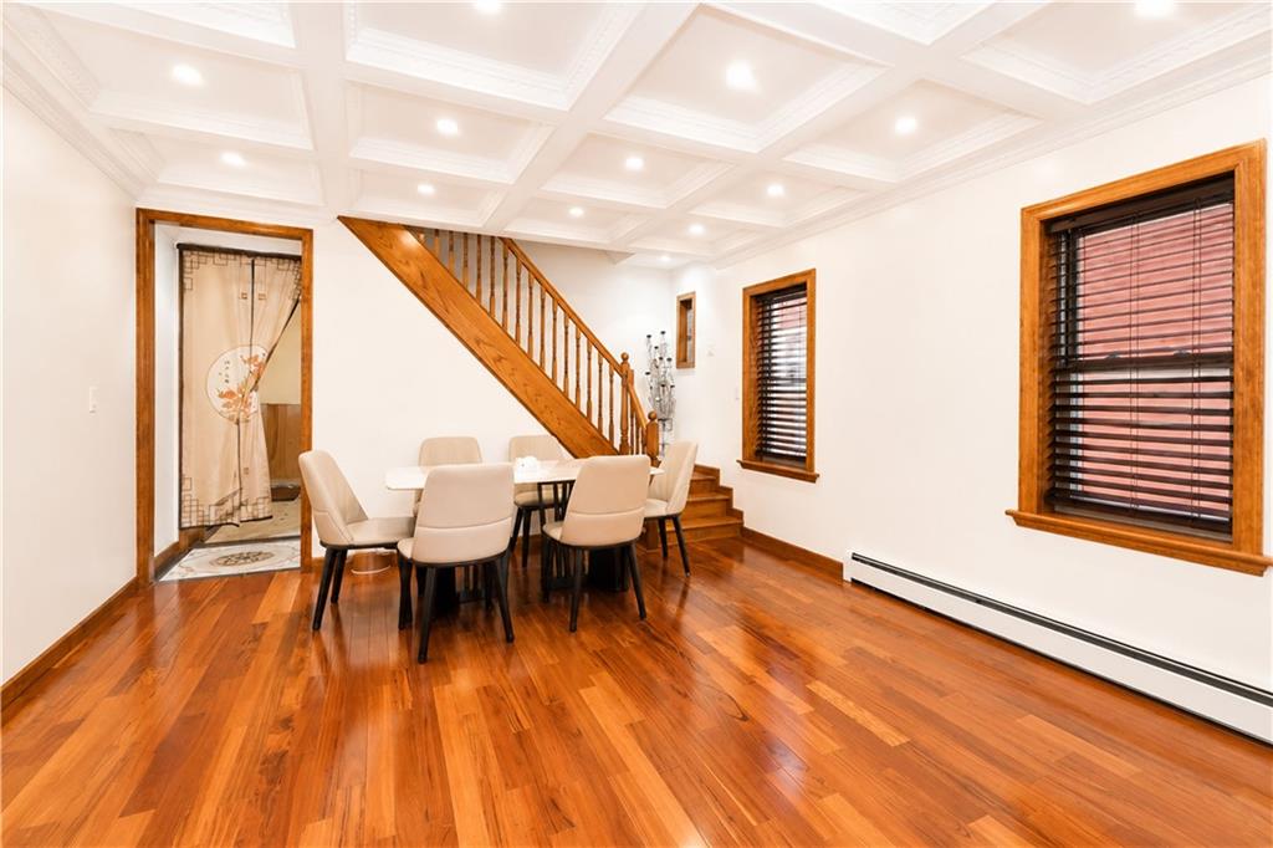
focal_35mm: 15
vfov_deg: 77.3
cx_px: 636
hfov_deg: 100.4
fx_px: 530
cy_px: 424
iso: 1600
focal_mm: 10
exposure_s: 1/80
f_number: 7.1
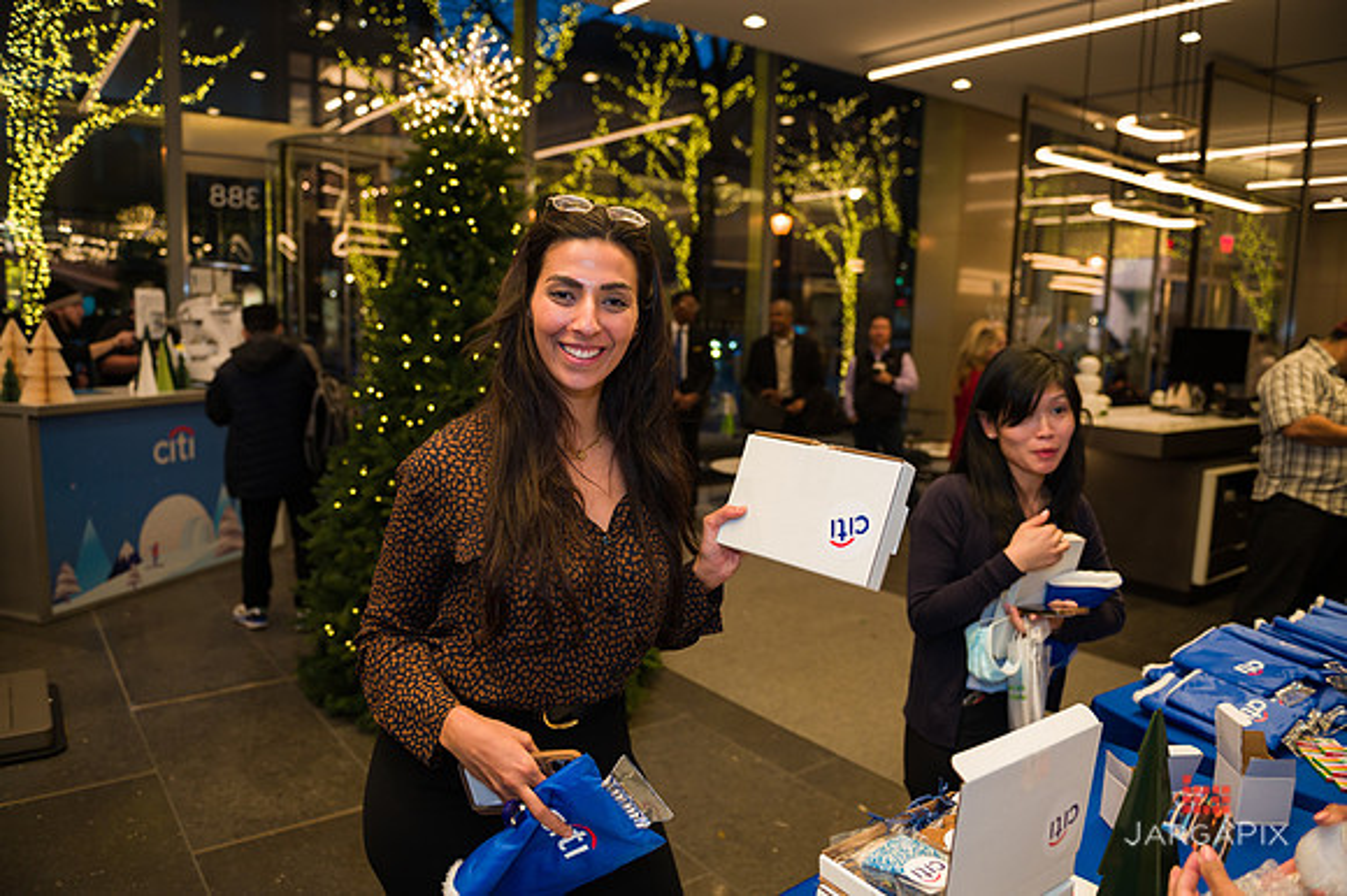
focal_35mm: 26
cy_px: 448
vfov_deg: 49.5
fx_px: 972
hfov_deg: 69.4
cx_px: 674
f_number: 3.2
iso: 400
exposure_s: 1/200
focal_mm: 26
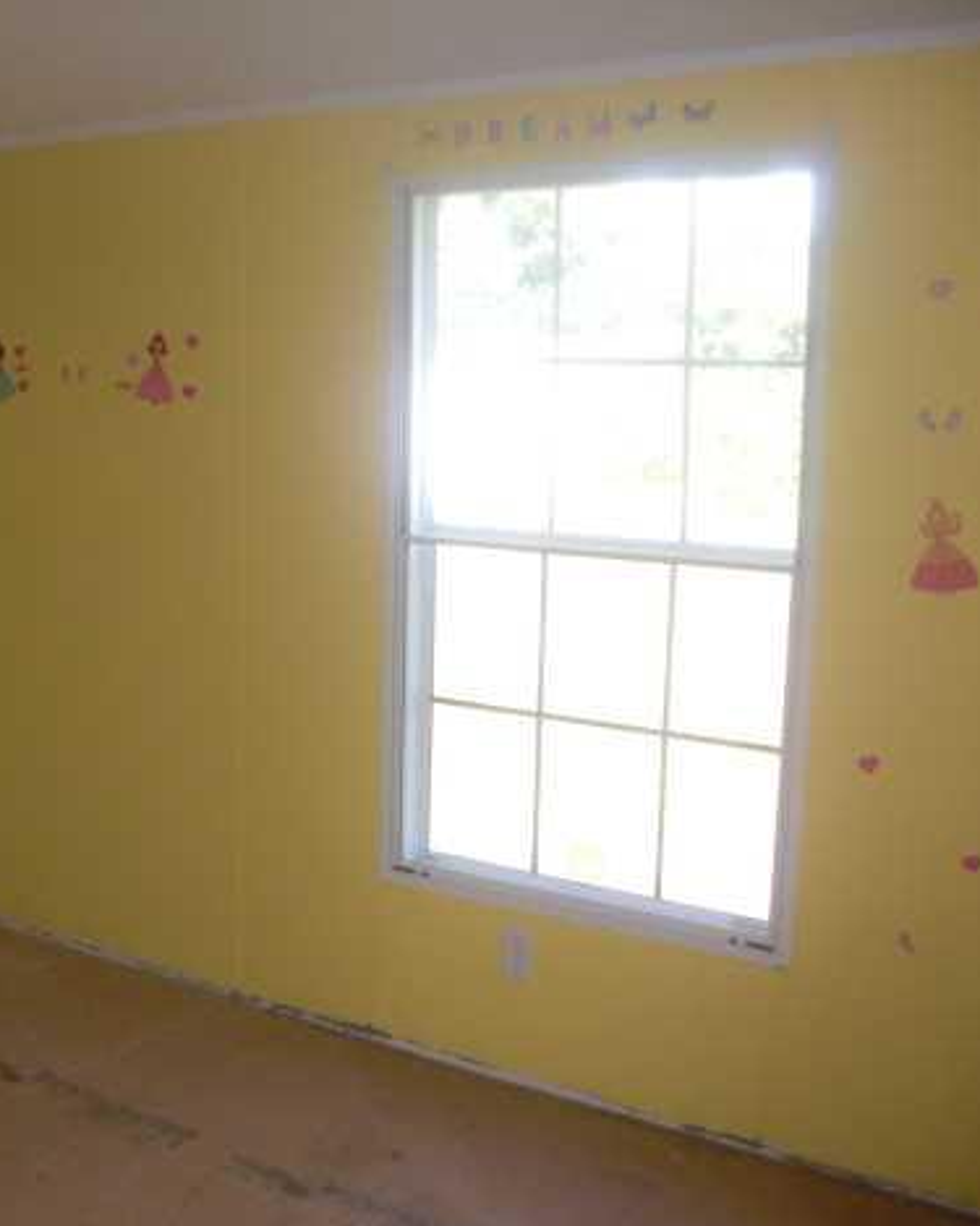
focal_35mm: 48
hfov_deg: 30.6
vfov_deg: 38.8
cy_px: 622
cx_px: 183
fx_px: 1741
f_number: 2.8
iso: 100
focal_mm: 6.3
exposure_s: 1/80
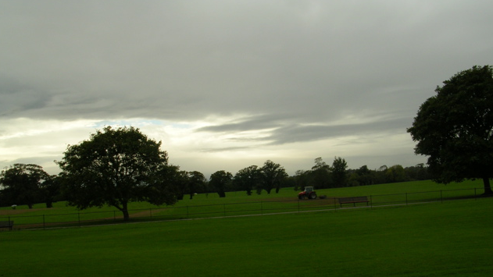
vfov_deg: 28.2
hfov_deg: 48.4
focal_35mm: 42
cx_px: 248
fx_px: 549
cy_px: 178
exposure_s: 1/180
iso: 50
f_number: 5.6
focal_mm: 5.8
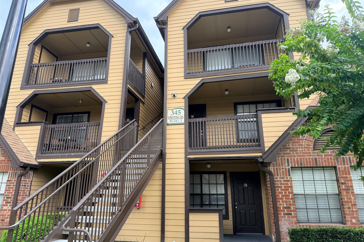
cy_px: 112
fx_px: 253
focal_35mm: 25
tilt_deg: +17.0
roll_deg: +0.1
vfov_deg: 51.2
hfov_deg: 71.5
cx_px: 182
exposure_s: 1/543
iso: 100
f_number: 1.78
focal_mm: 6.76
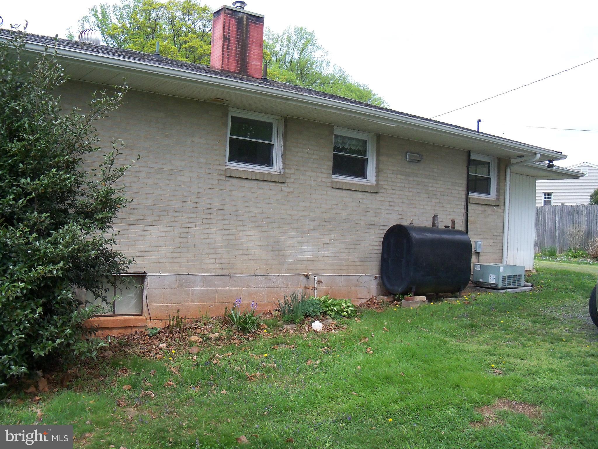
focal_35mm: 35
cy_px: 224
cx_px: 299
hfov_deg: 52.6
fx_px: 605
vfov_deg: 40.7
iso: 200
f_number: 3.5
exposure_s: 1/640
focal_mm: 6.2
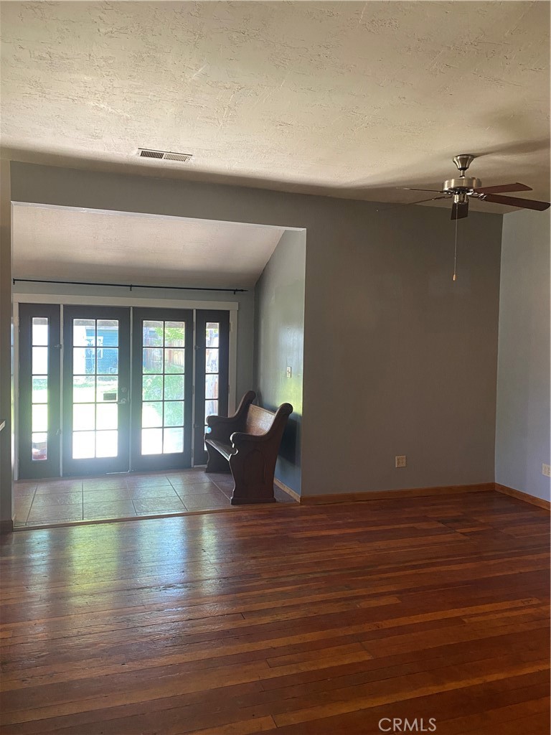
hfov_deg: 53.1
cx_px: 276
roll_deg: -0.8
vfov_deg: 67.3
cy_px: 368
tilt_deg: -2.1
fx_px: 552
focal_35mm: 26
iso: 200
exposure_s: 1/60
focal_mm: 4.25
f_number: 1.8
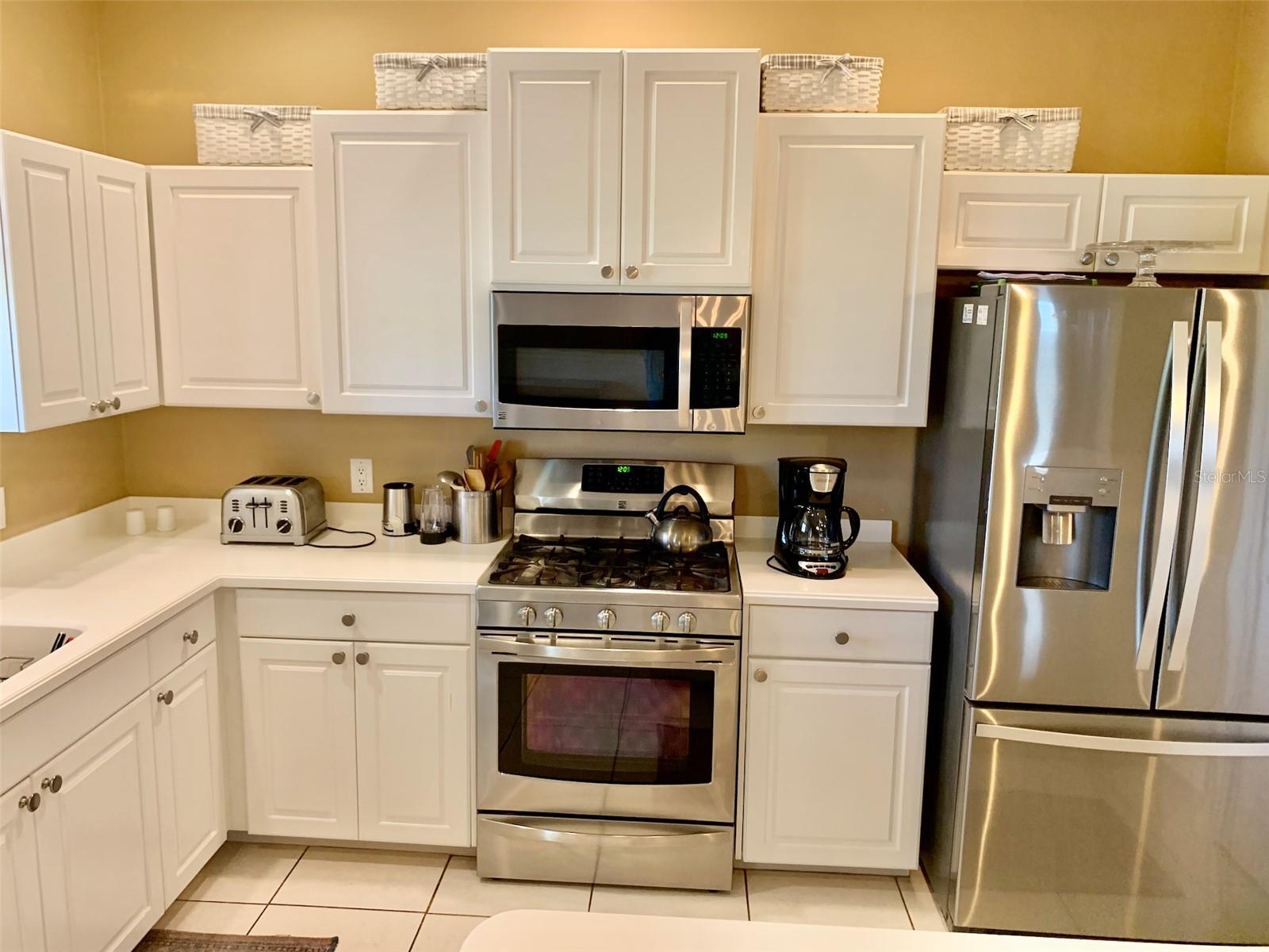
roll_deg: +0.1
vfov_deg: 53.1
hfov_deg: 67.3
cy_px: 476
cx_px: 634
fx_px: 953
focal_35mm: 26
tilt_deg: -10.7
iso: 125
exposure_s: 1/60
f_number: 1.8
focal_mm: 4.25
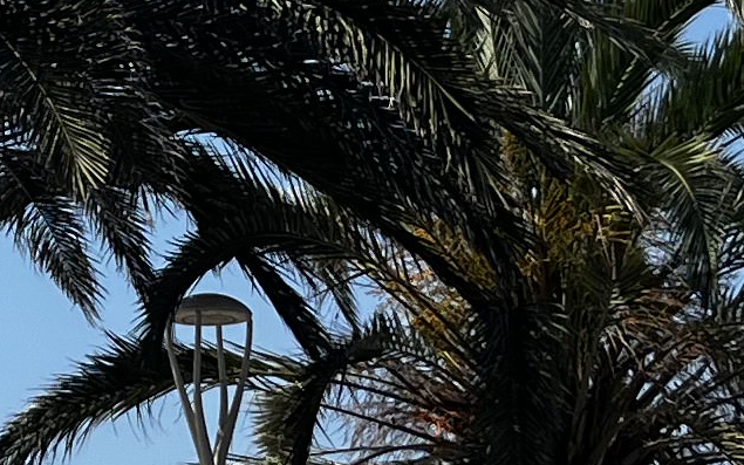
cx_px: -391
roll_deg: +0.3
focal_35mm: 175
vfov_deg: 7.5
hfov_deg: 11.4
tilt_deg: +13.9
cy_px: 33
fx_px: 3549
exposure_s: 1/4310
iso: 50
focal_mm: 5.1
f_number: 1.6
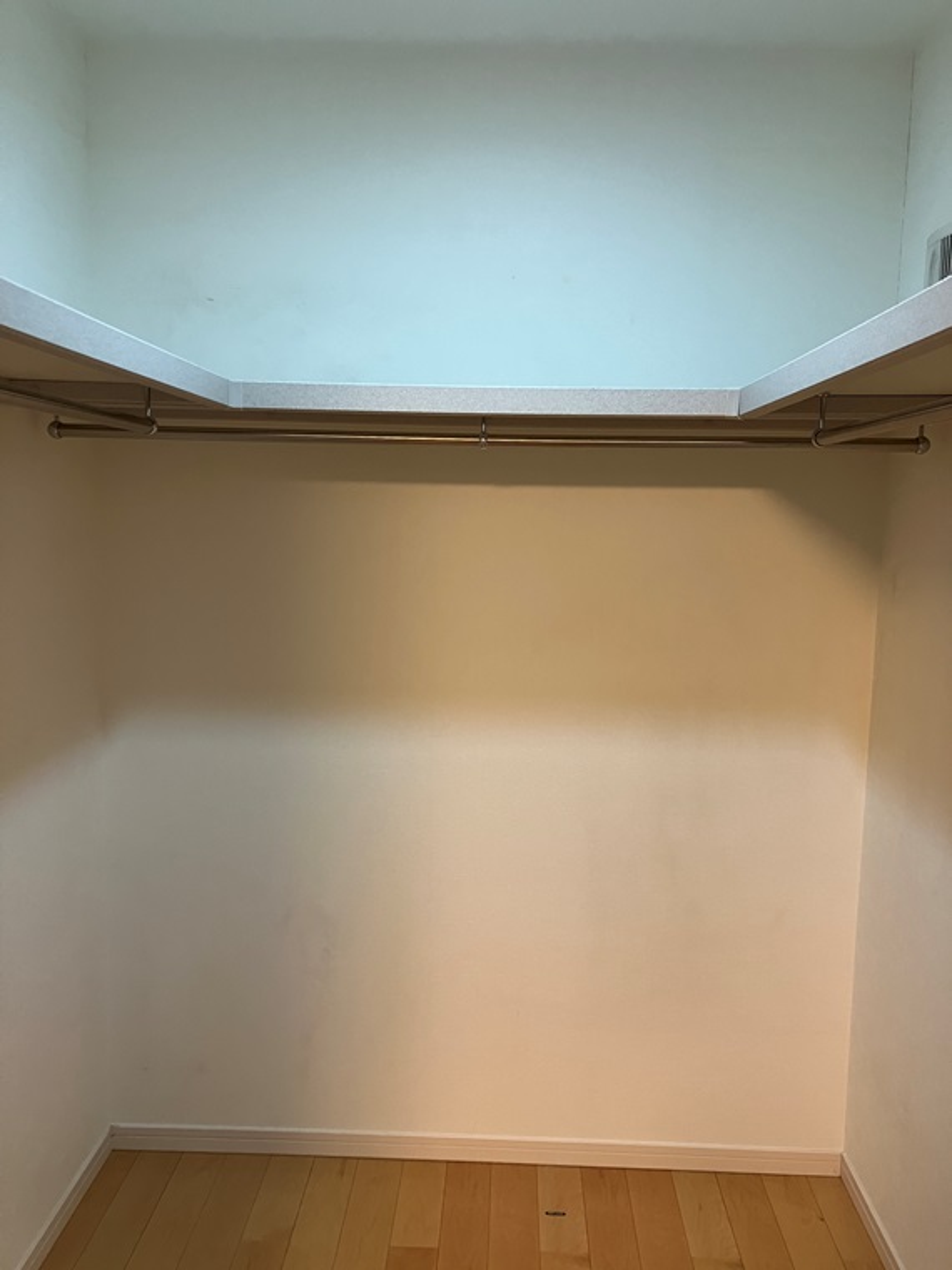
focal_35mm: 28
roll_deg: -1.5
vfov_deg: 63.4
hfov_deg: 49.7
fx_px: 1027
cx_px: 476
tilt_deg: -6.8
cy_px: 635
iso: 160
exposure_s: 1/50
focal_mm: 3.99
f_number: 1.8
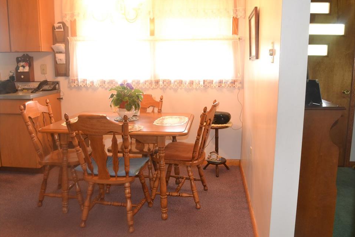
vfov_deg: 44.9
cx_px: 190
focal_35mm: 29
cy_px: 119
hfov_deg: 63.6
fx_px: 286
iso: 800
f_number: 8
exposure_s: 1/13
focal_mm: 18
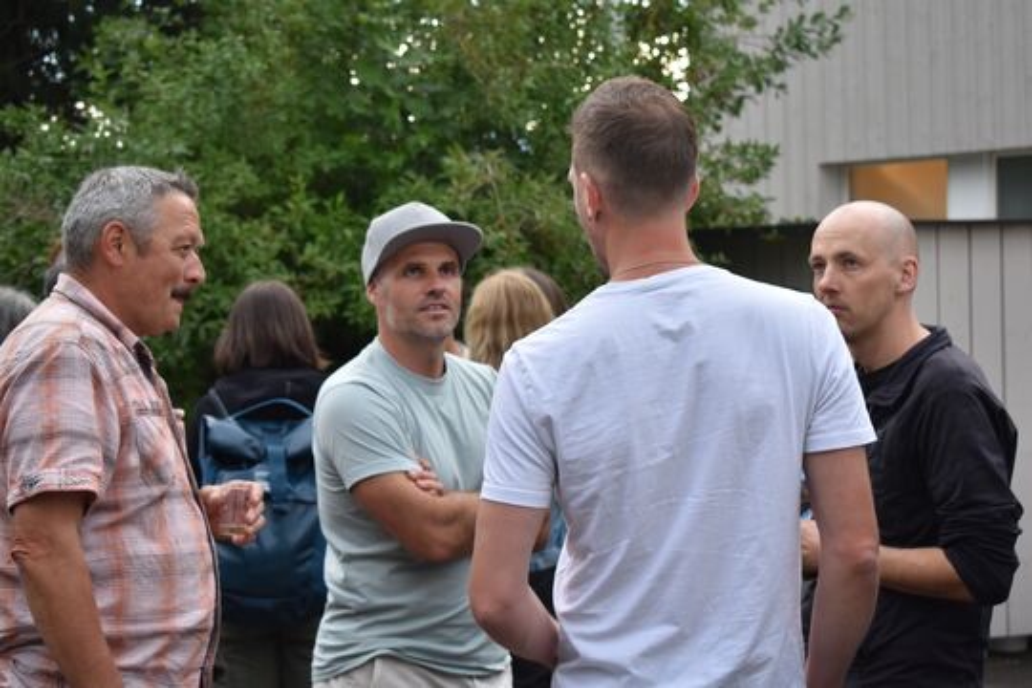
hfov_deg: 27.0
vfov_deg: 18.2
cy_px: 344
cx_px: 516
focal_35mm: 75
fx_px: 2150
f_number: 5.6
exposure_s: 1/125
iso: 400
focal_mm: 50
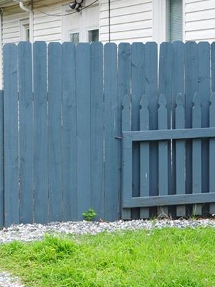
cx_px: 25
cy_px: 78
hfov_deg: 13.8
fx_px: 879
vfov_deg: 18.4
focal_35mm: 106
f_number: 7.1
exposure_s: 1/200
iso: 320
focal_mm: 31
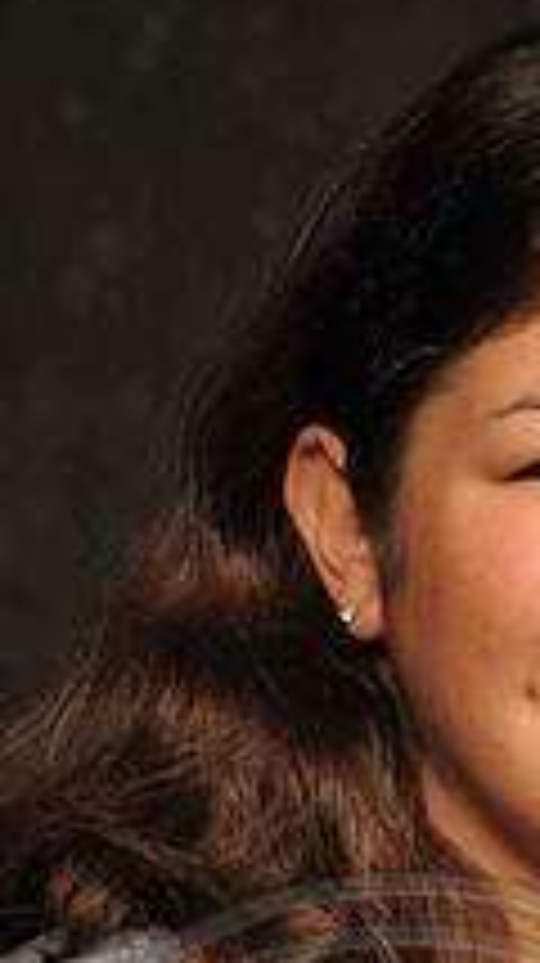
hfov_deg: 3.7
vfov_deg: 6.5
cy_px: 729
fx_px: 8420
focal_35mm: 330
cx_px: 601
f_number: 5.6
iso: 200
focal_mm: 100
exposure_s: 1/30
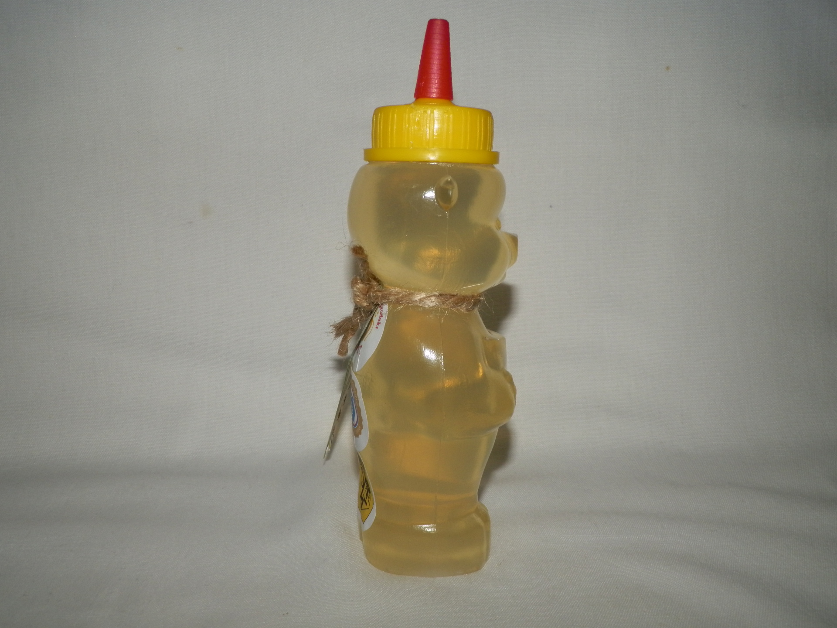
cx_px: 418
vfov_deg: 49.7
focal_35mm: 28
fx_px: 677
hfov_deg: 63.4
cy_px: 314
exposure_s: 1/30
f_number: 7.3
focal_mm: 5
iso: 100
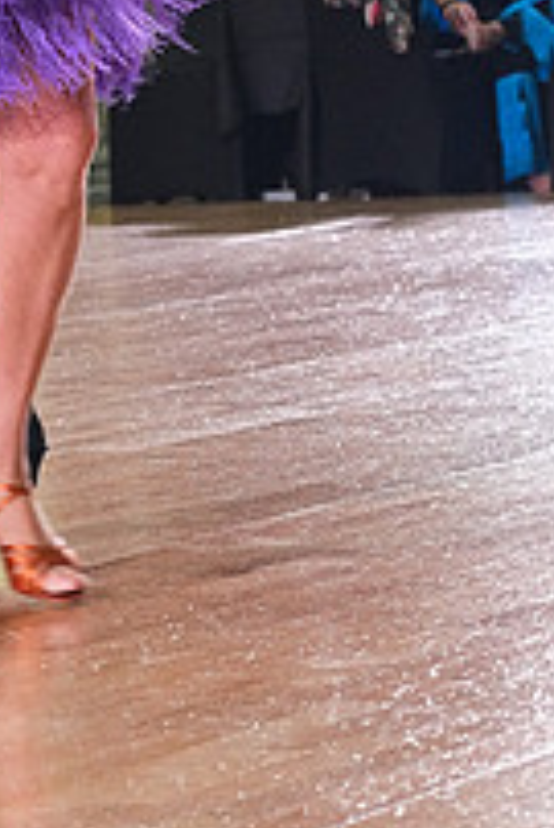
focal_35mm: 215
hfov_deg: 6.4
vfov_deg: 9.4
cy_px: -201
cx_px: -117
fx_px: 4954
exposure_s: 1/320
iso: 5000
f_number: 5.6
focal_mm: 75
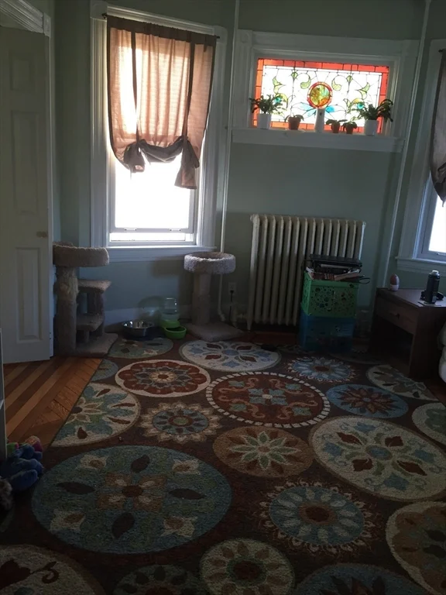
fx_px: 498
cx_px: 223
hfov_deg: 48.2
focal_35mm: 29
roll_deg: -3.0
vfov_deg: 61.7
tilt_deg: -13.5
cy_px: 298
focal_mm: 4.15
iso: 100
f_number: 2.2
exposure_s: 1/30
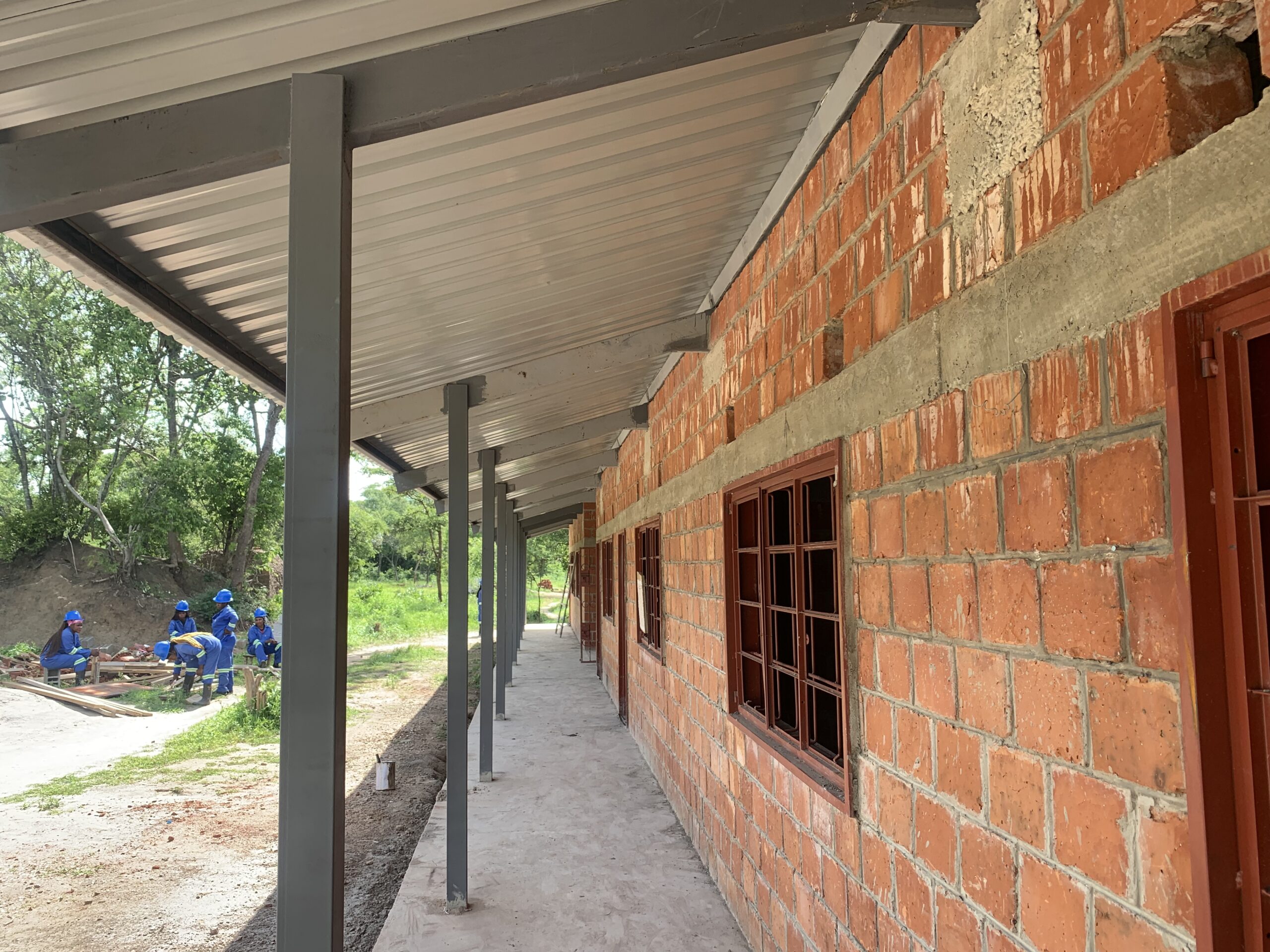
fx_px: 954
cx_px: 635
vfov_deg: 53.1
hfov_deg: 67.3
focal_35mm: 26
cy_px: 476
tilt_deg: +5.7
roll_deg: -0.2
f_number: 1.8
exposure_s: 1/305
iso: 25
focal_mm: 4.25
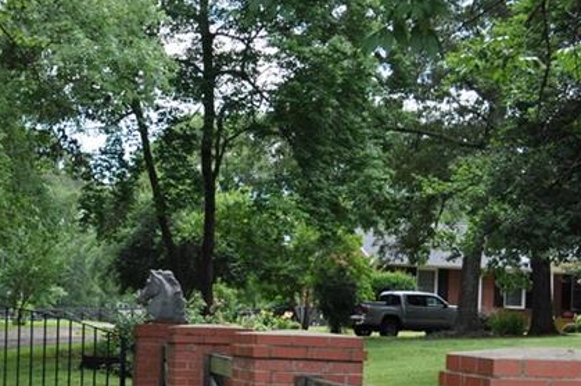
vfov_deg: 15.3
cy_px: 362
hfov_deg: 22.6
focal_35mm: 88
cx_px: 62
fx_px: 1418
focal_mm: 24
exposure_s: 1/160
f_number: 6.3
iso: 200
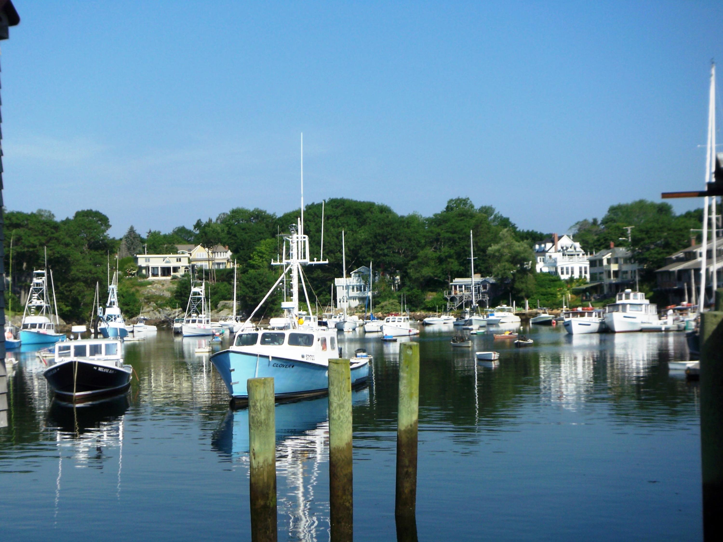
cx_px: 362
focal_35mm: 61
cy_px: 271
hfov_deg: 31.7
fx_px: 1274
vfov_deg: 24.0
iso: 50
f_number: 4.1
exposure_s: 1/500
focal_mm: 9.9
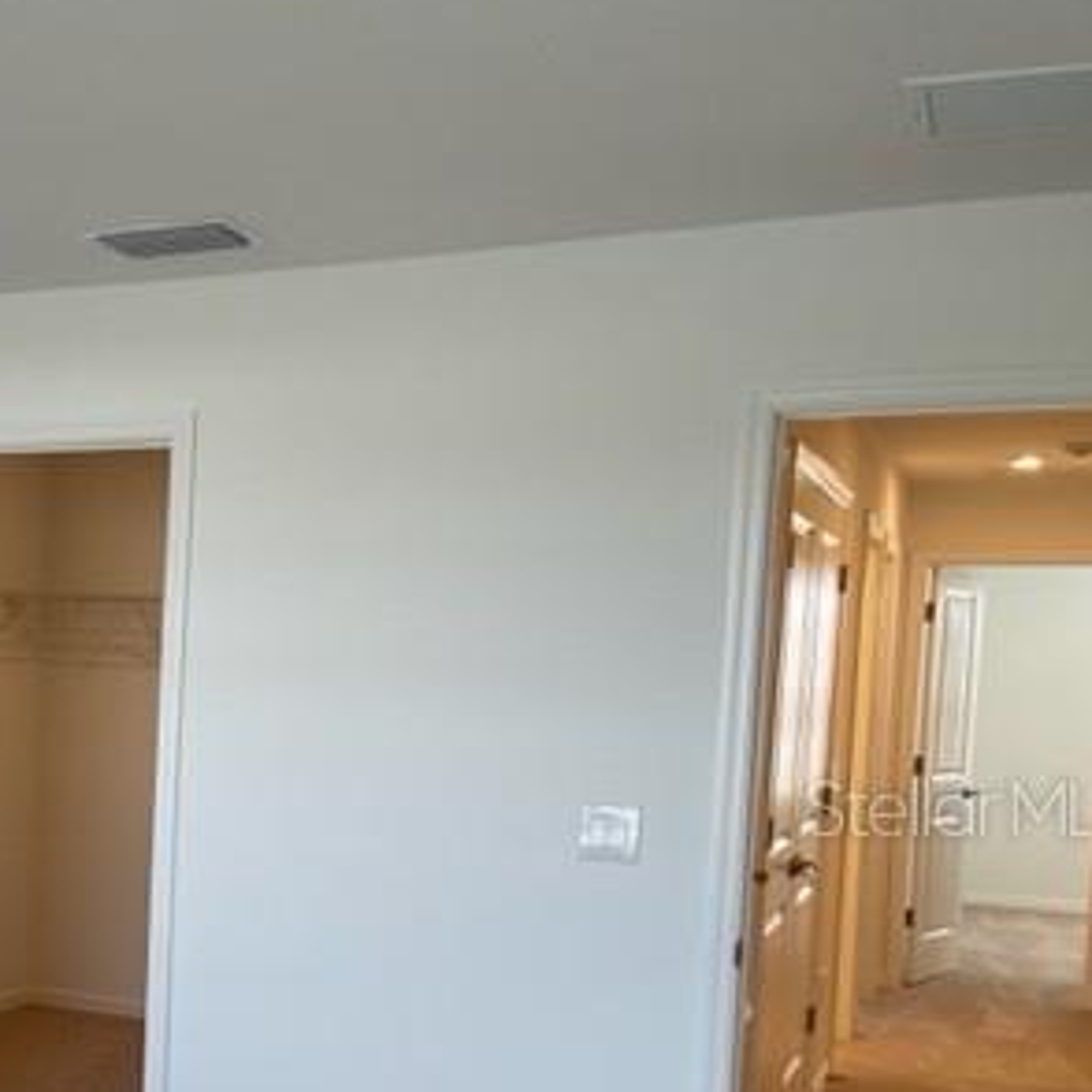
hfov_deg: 31.2
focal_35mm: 50
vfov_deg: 33.4
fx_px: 1785
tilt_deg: -2.3
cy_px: 806
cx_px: -33
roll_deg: -2.0
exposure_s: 1/120
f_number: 1.6
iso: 64
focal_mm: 4.2
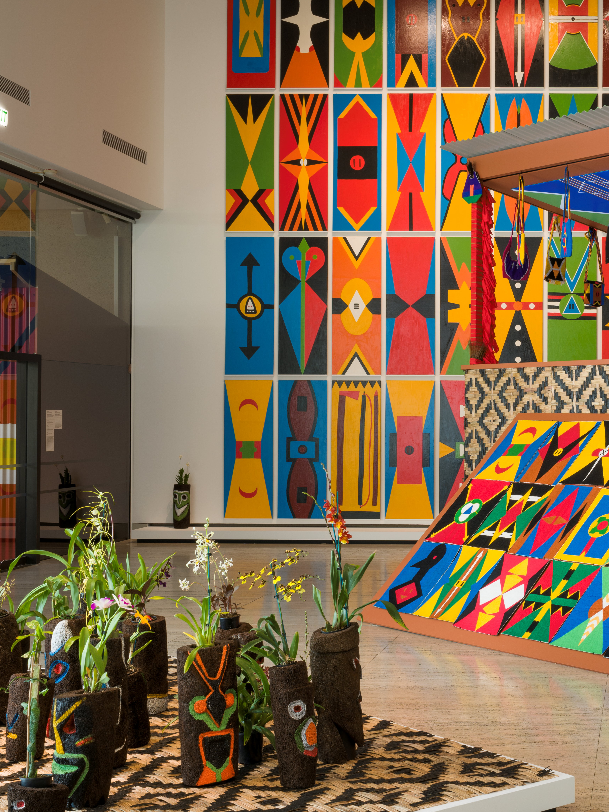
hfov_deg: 24.8
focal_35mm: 56
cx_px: 625
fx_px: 1310
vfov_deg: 34.4
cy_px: 401
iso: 64
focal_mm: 32.5
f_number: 13
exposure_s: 1.6
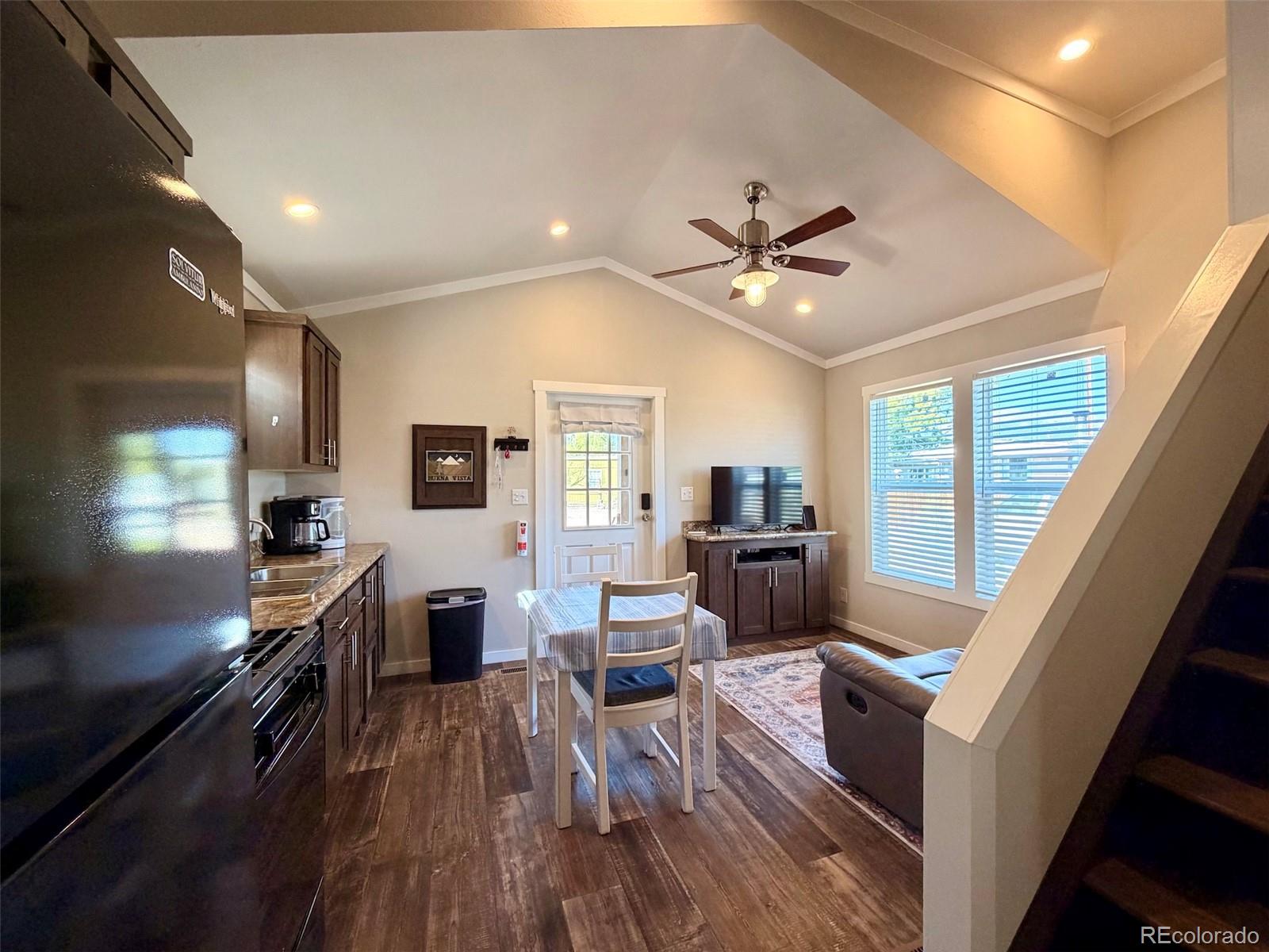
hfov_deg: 102.1
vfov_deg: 85.7
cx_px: 634
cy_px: 476
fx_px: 513
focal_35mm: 14
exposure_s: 1/120
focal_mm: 2.22
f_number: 2.2
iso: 250
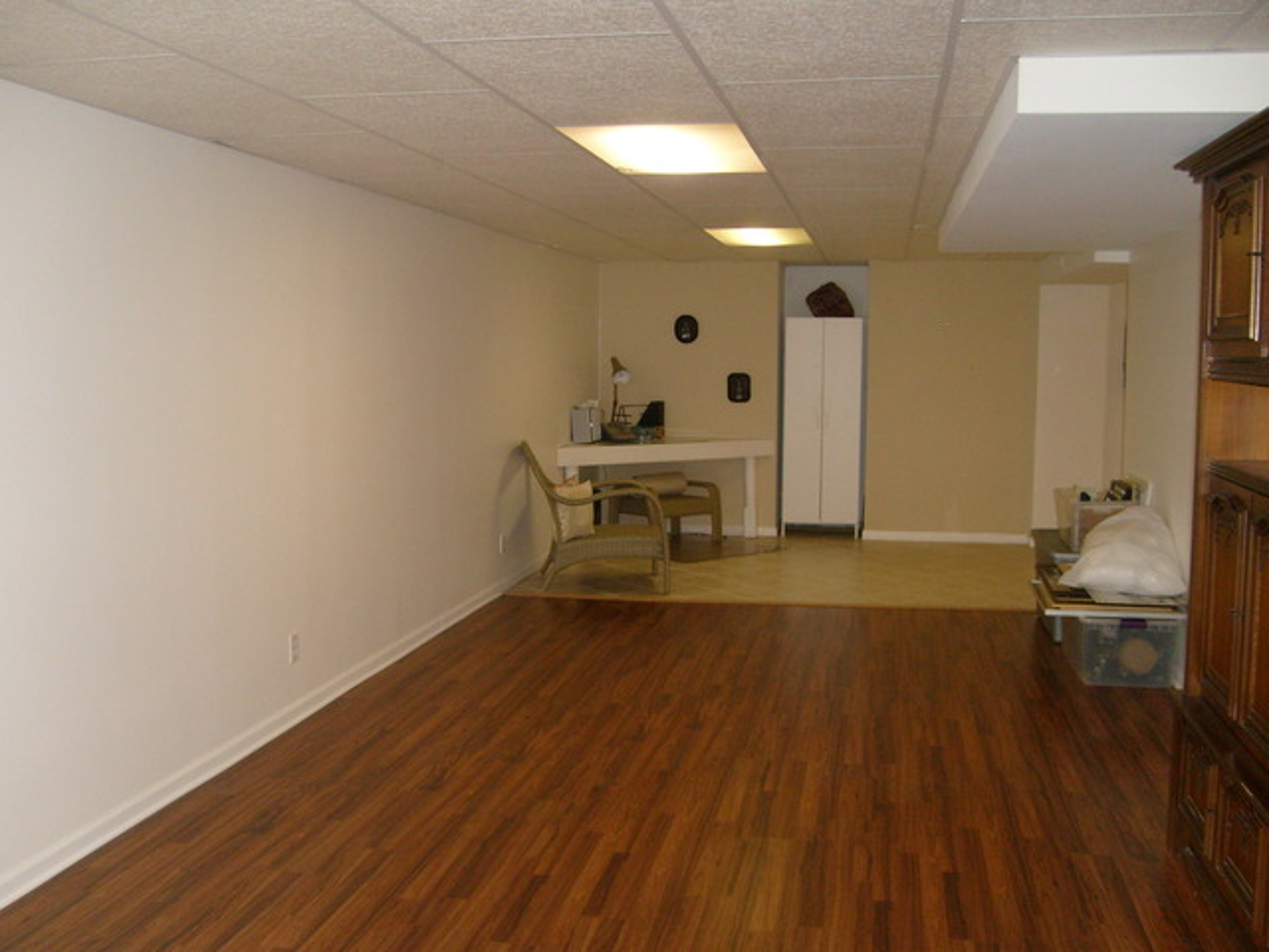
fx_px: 1283
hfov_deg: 52.6
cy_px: 476
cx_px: 634
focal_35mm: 35
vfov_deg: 40.7
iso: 160
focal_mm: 5.8
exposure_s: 1/45
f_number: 2.8
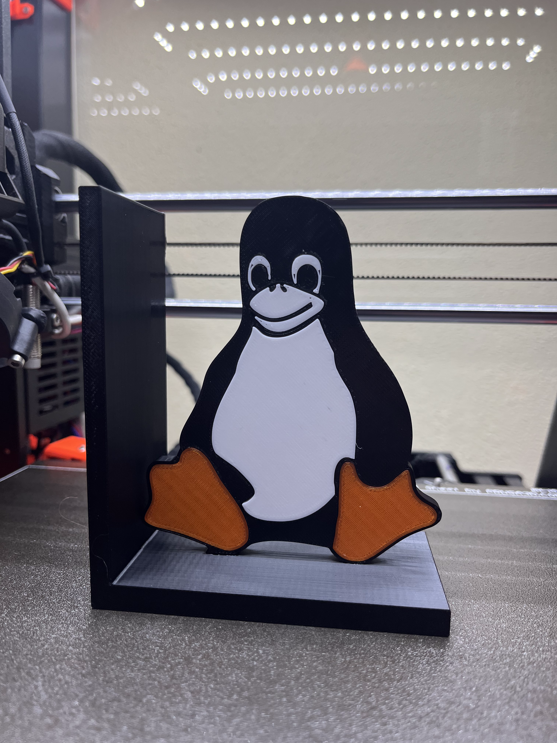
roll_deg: -1.6
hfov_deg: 53.1
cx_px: 278
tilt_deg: -8.5
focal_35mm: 26
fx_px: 558
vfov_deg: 67.3
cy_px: 372
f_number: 1.6
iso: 125
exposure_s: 1/121
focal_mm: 5.1
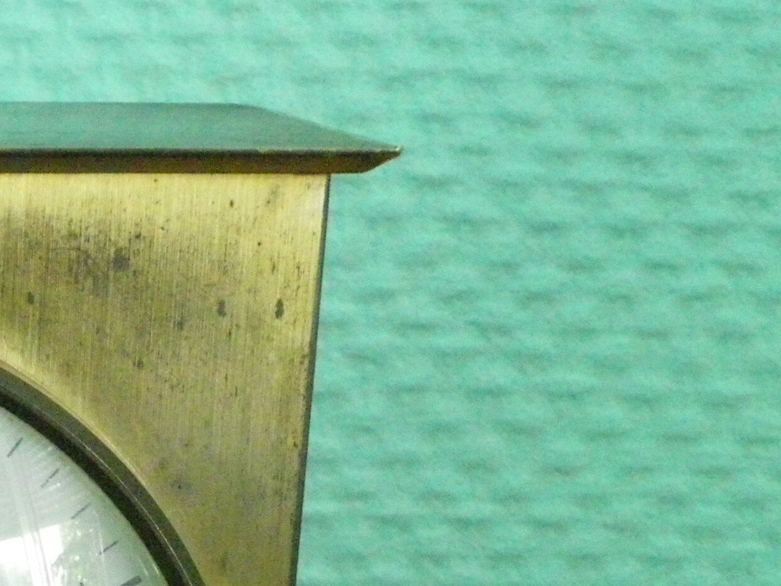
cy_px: 847
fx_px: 2843
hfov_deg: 14.8
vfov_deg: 11.3
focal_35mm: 126
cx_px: -304
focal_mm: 6.9
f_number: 3
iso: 800
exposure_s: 1/25
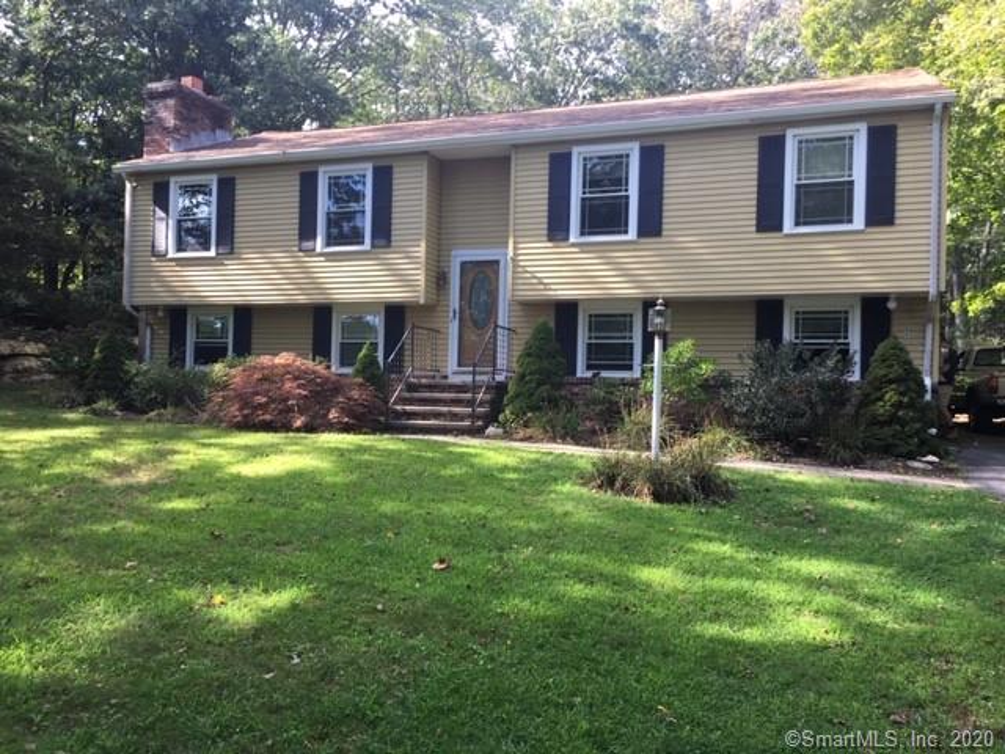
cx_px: 502
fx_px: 842
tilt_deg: +3.3
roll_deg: -1.4
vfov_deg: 48.2
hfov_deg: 61.7
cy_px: 377
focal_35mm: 29
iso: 25
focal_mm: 4.15
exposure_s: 1/146
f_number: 2.2
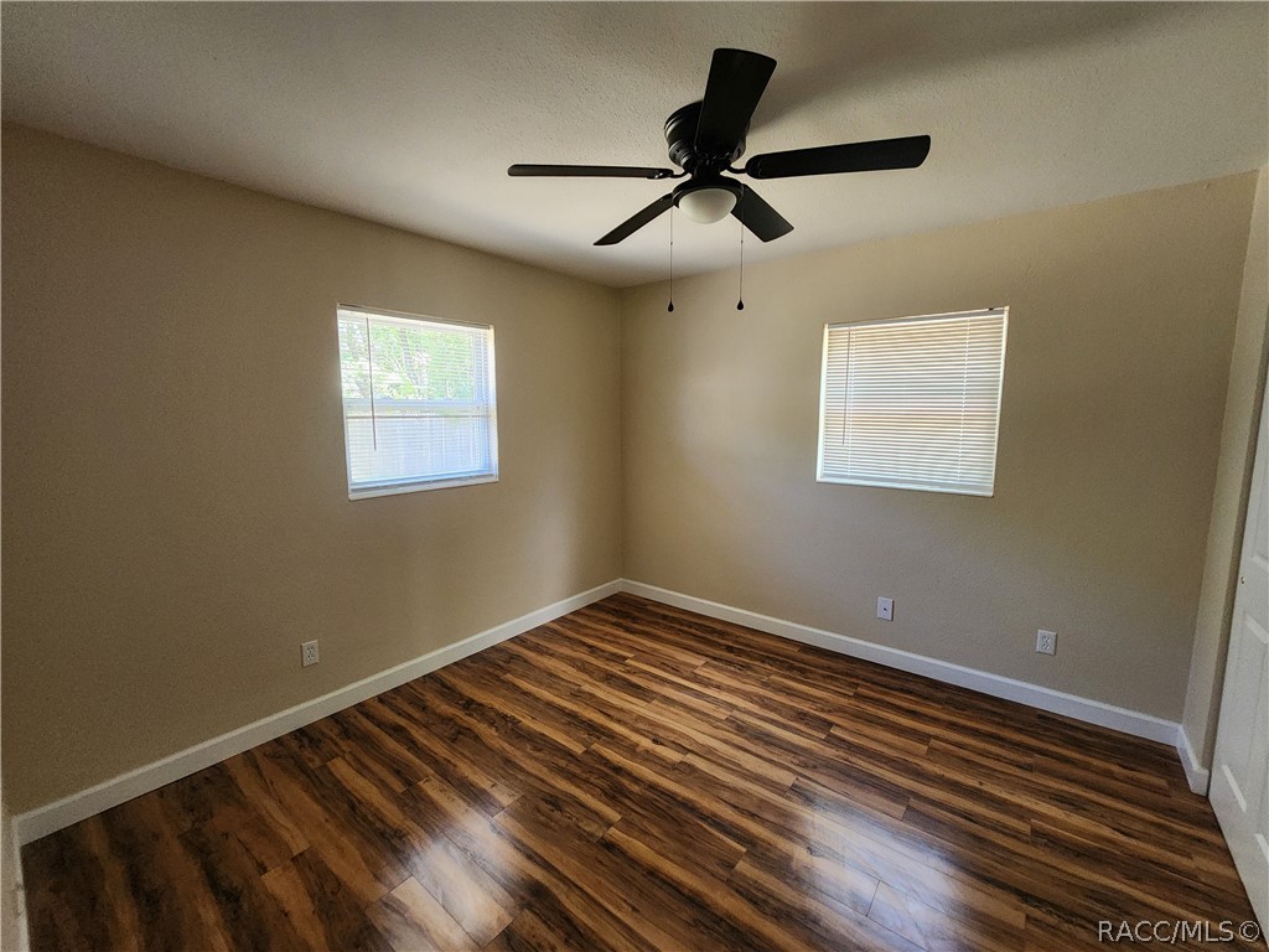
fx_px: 477
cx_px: 634
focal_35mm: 13
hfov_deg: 106.2
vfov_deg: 89.9
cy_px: 476
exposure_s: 1/60
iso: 400
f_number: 2.2
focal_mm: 2.2
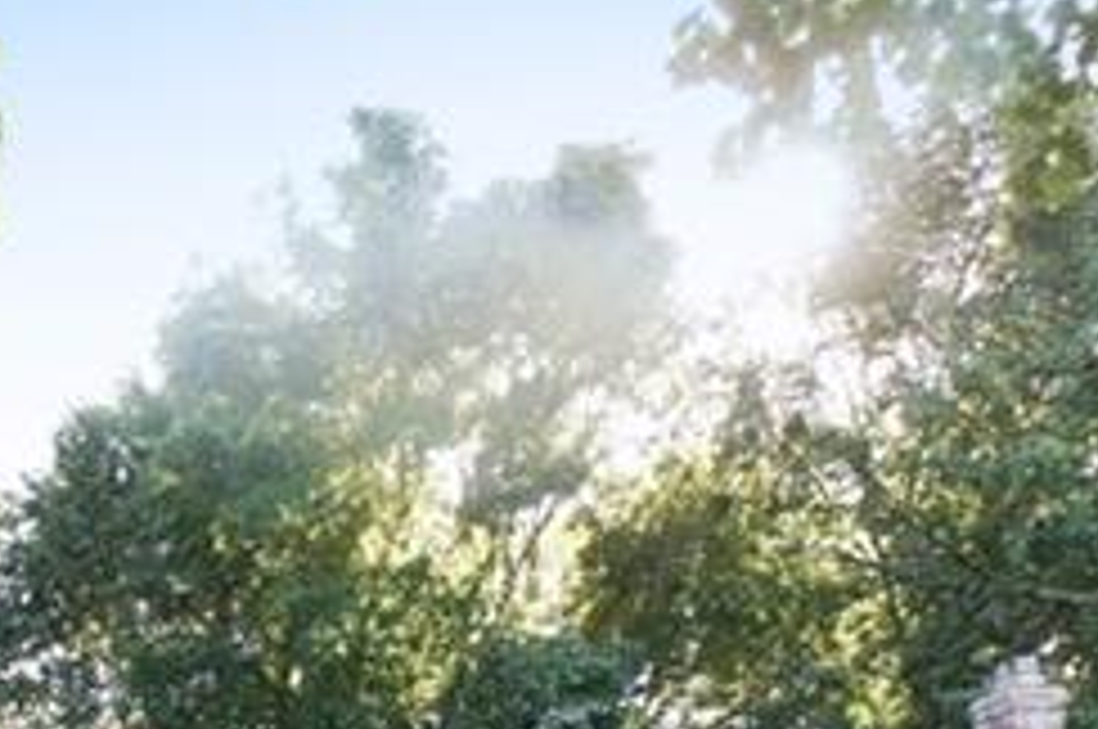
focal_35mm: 63
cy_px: 1354
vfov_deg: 17.2
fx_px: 1919
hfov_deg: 26.8
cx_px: -338
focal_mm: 10
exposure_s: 1/125
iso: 320
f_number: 5.6
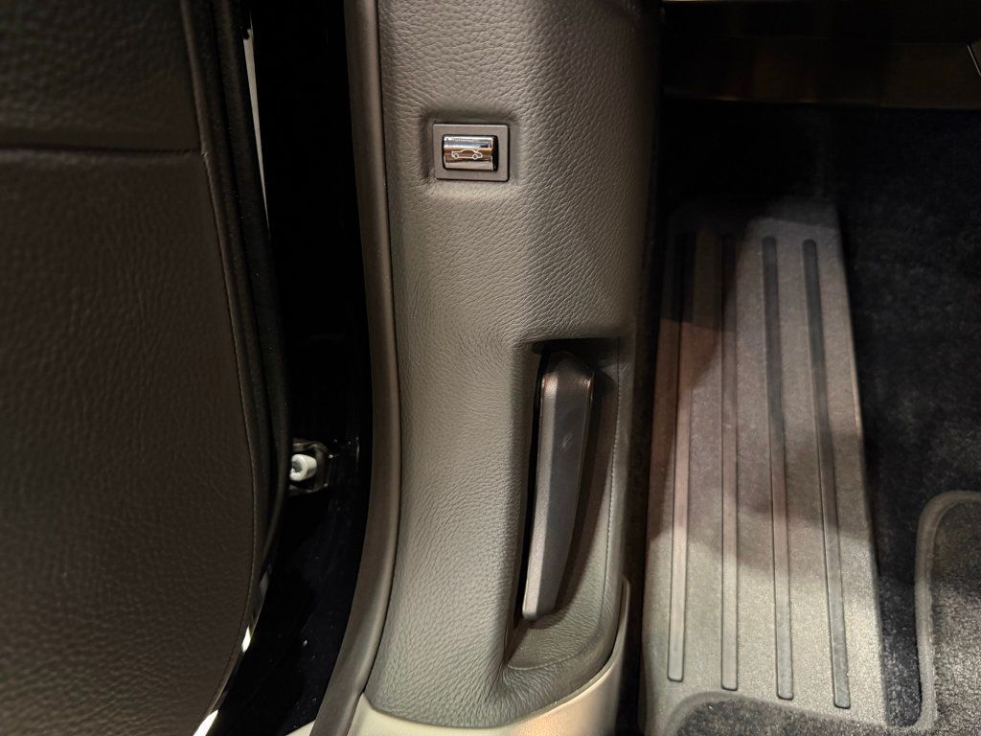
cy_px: 368
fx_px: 680
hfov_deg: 71.6
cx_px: 490
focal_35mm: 24
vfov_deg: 56.8
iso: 1600
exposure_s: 1/30
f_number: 1.78
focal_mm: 6.76
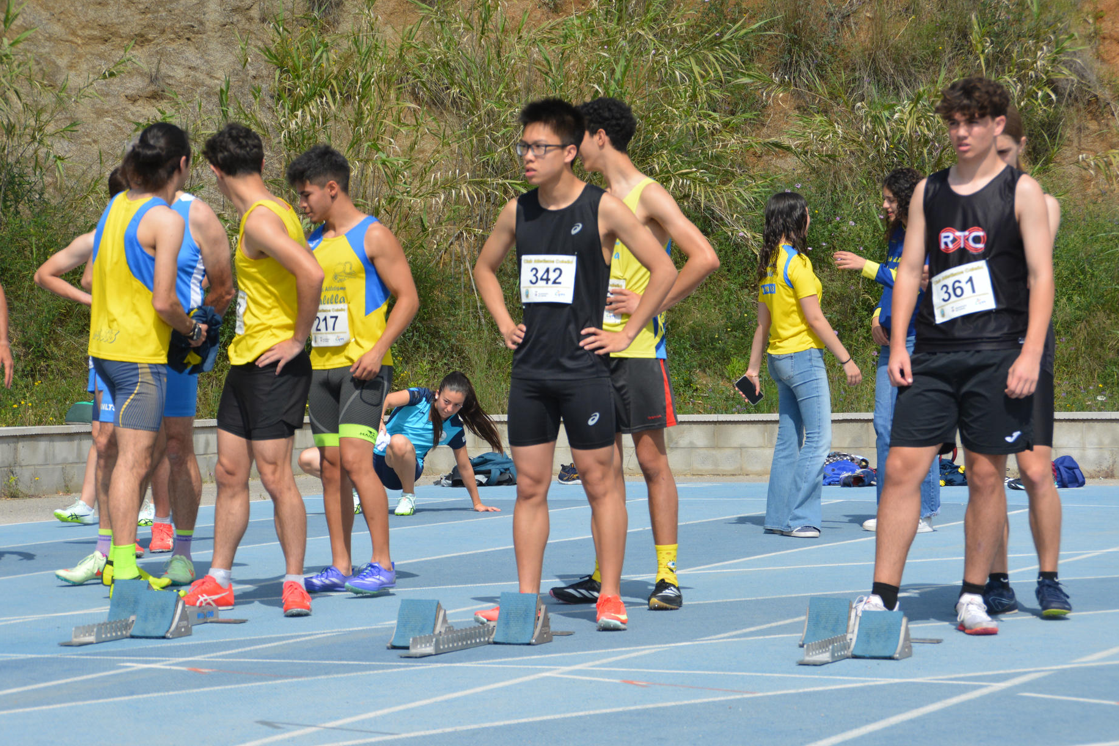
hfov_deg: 19.6
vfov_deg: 13.2
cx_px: 527
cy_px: 370
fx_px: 3233
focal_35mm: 104
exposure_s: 1/2000
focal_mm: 62
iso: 400
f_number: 7.1
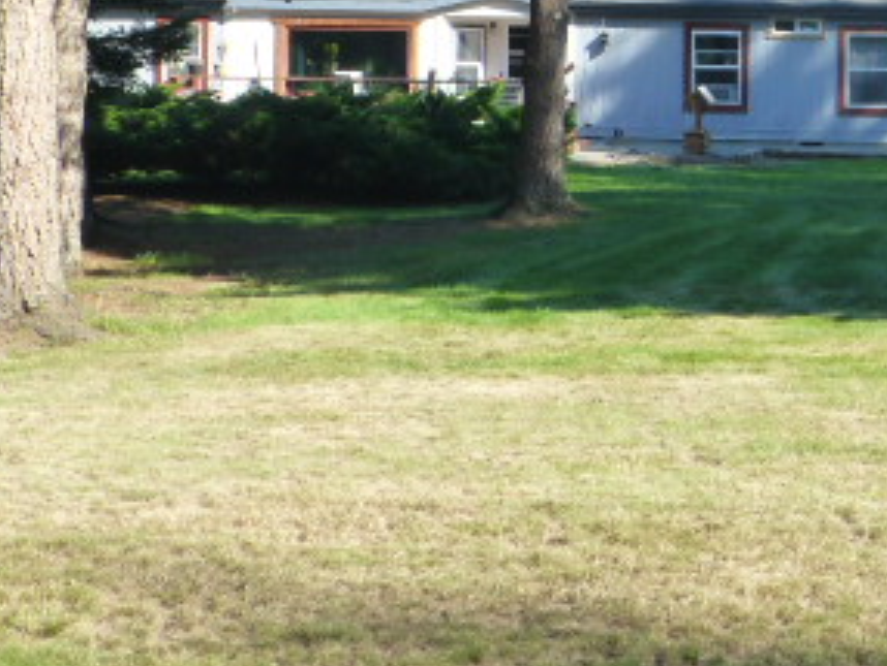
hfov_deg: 18.4
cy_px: -53
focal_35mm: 105
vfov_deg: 13.8
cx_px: 803
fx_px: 2693
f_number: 4.2
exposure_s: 1/250
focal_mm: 8.5
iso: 160
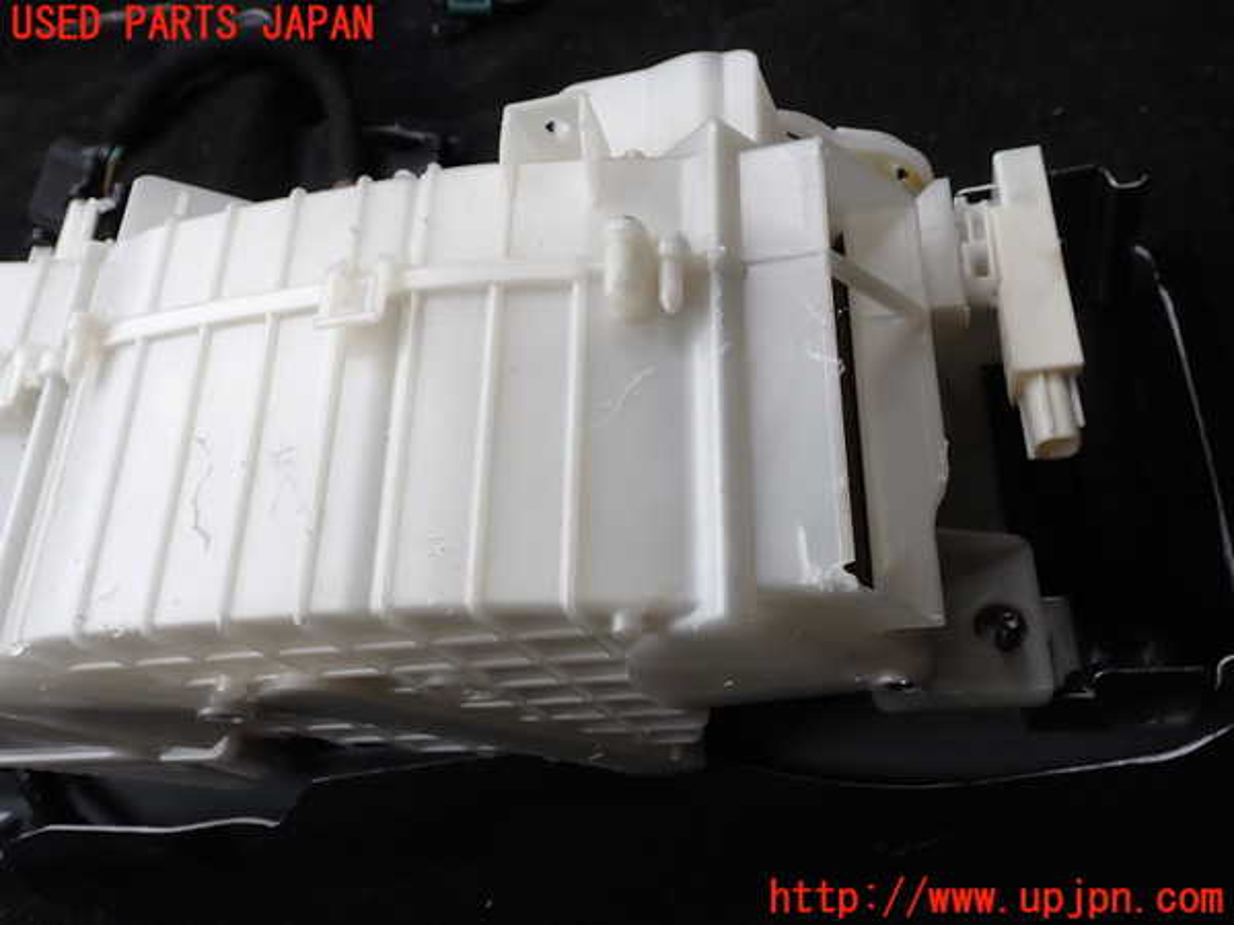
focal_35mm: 30
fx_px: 1069
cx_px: 617
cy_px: 462
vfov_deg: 46.8
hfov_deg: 60.0
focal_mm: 5.4
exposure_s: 1/125
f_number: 3.2
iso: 100
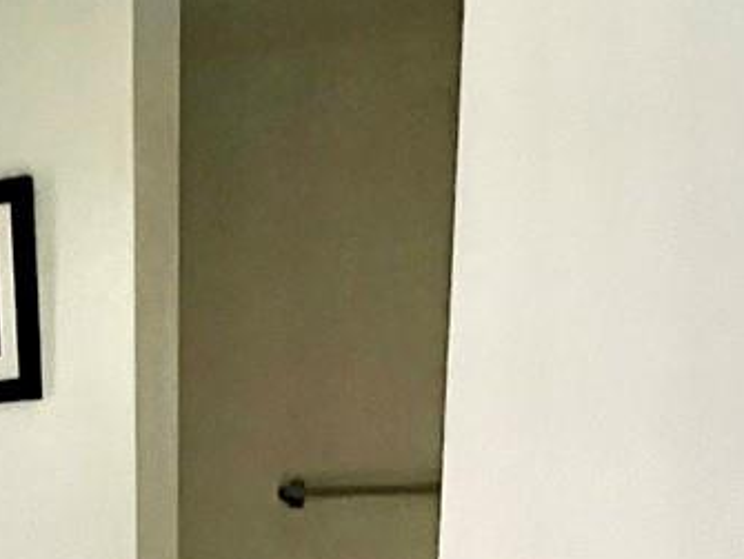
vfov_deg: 19.7
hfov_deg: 30.7
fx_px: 1334
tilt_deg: -12.4
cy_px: 894
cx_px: 198
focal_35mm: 62
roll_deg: -0.7
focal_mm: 1.57
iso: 1000
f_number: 1.8
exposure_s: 1/41
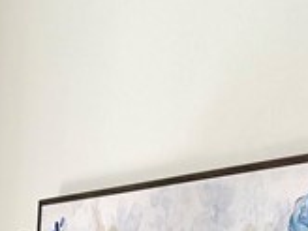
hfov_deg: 12.9
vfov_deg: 9.2
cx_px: -47
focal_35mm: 150
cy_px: 475
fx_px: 1335
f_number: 1.78
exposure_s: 1/440
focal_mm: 6.76
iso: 100
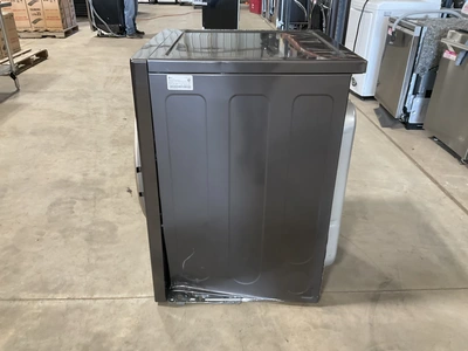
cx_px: 234
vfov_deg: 48.2
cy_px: 176
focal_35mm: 29
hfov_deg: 61.7
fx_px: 392
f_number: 1.8
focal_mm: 3
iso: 160
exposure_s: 1/60
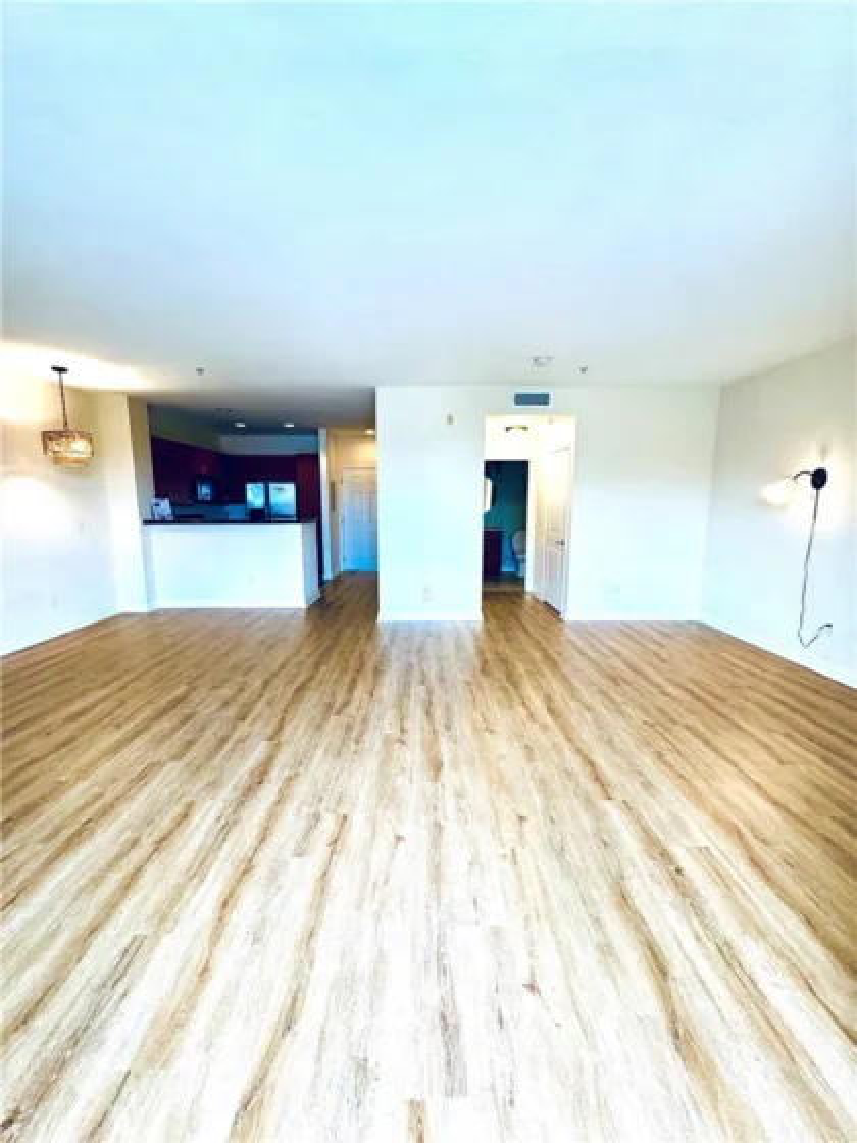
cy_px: 572
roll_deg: -0.2
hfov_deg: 85.7
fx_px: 462
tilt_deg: -8.1
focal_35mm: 14
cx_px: 428
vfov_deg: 102.1
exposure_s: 1/120
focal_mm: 2.22
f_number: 2.2
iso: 160
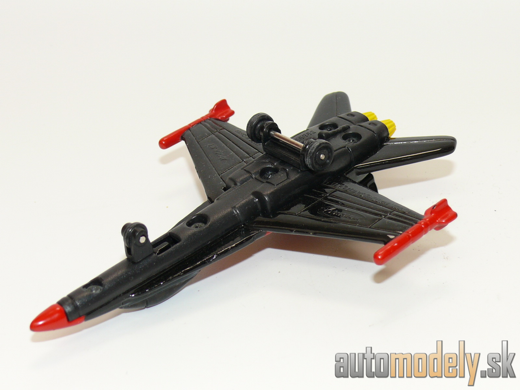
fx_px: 1127
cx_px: 260
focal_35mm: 75
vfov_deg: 19.6
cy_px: 195
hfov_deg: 26.0
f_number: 4
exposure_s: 1/30
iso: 100
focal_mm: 11.3
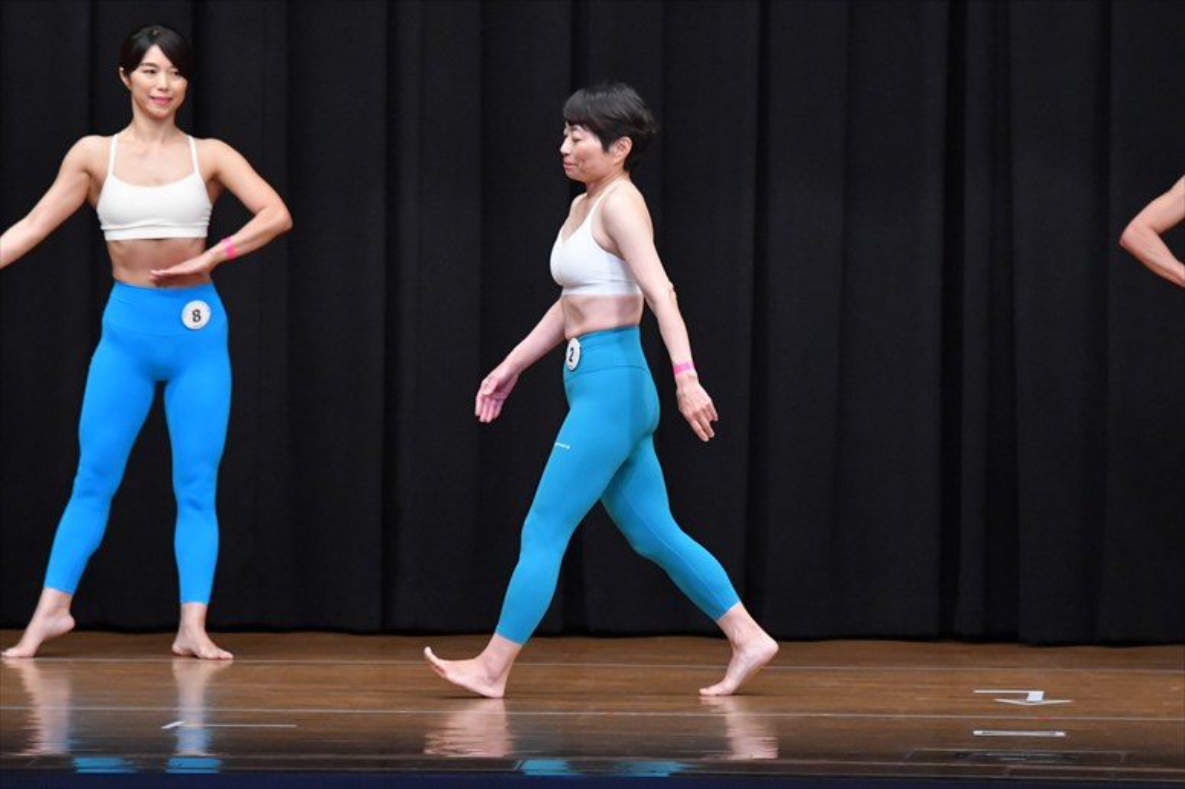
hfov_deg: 8.1
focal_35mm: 255
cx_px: 592
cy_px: 394
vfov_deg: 5.4
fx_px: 8390
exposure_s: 1/400
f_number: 5.6
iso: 8000
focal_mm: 170
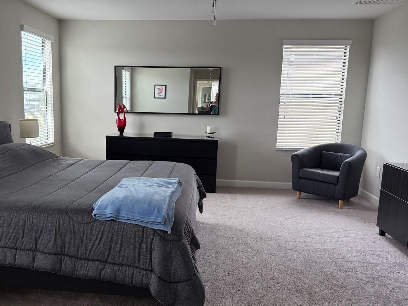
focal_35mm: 32
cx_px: 161
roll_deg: -1.5
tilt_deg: -8.7
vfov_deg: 44.1
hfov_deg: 56.3
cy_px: 163
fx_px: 377
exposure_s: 1/234
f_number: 1.78
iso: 160
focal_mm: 6.76
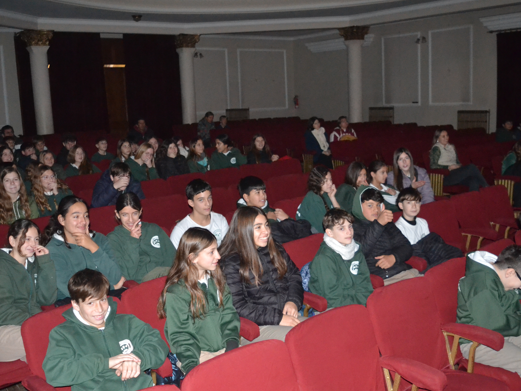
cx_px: 260
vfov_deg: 40.7
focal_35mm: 35
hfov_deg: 52.6
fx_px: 527
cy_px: 198
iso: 3200
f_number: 3.5
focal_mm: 18
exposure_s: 1/60
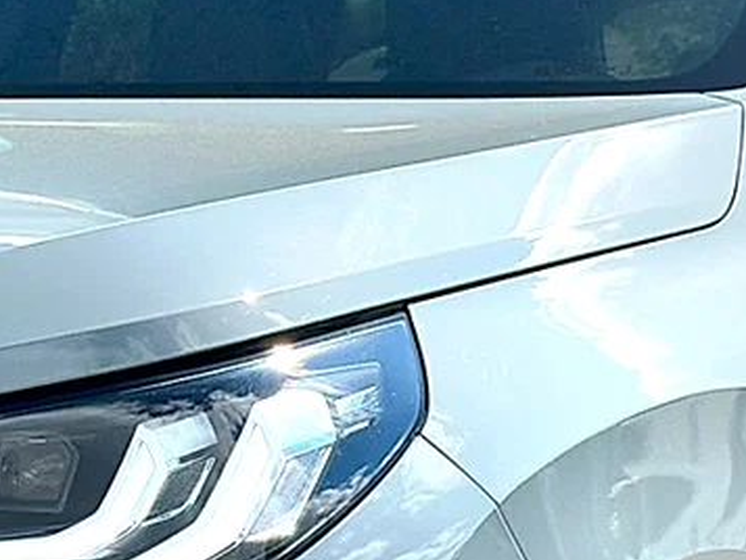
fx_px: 3385
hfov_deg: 12.5
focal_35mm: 157
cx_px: 92
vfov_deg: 9.4
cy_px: 423
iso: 80
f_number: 1.78
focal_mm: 6.86
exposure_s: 1/5618
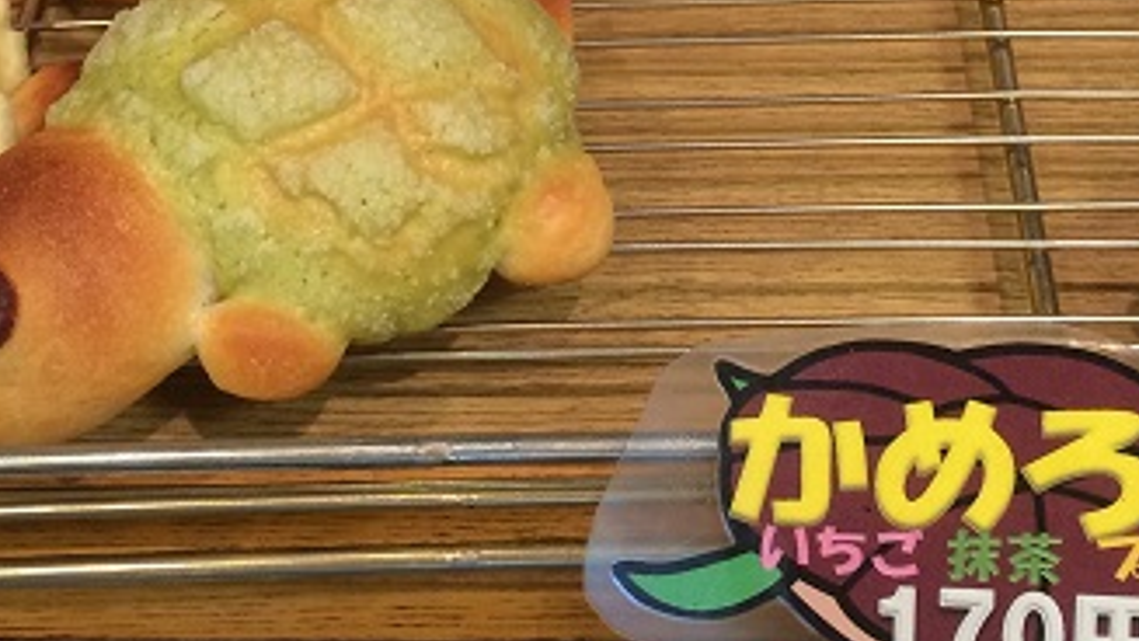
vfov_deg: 16.6
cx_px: 627
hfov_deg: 30.1
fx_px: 2114
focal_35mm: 70
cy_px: -113
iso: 80
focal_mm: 4.12
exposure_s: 1/33
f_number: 2.2
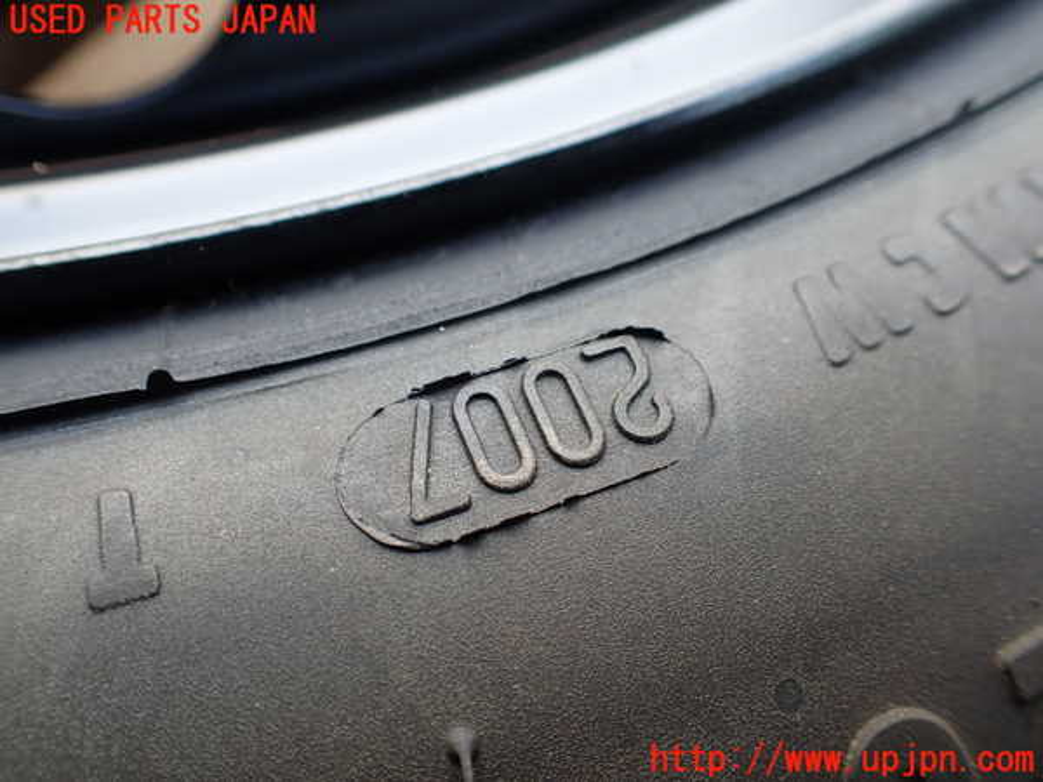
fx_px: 904
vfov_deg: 46.8
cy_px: 391
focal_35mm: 30
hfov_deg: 60.0
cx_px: 522
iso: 100
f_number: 2.3
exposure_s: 1/125
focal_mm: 5.4
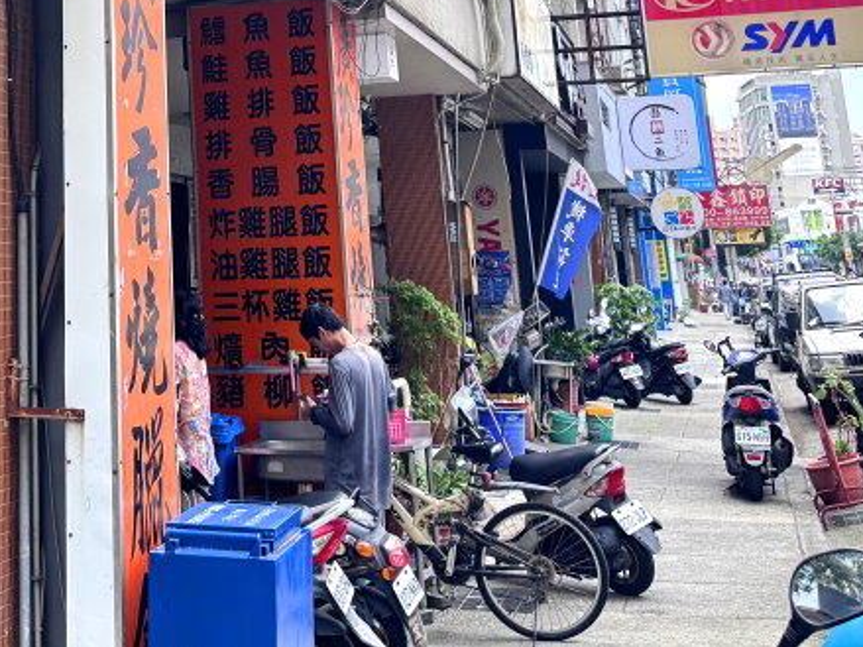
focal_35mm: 59
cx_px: 136
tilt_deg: +15.8
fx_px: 1471
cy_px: -147
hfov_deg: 31.6
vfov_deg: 22.6
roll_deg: +1.2
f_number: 1.78
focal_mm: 6.76
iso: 80
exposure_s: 1/383
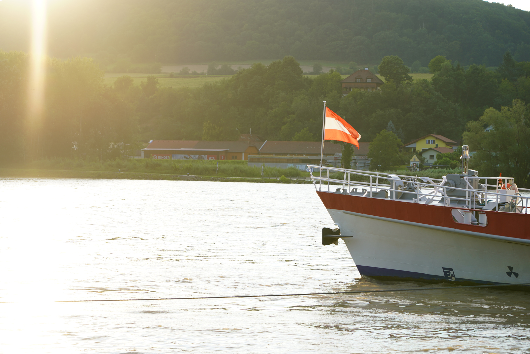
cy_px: 177
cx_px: 265
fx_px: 1546
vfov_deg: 13.0
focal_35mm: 105
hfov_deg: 19.5
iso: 100
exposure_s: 1/160
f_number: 5
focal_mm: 105
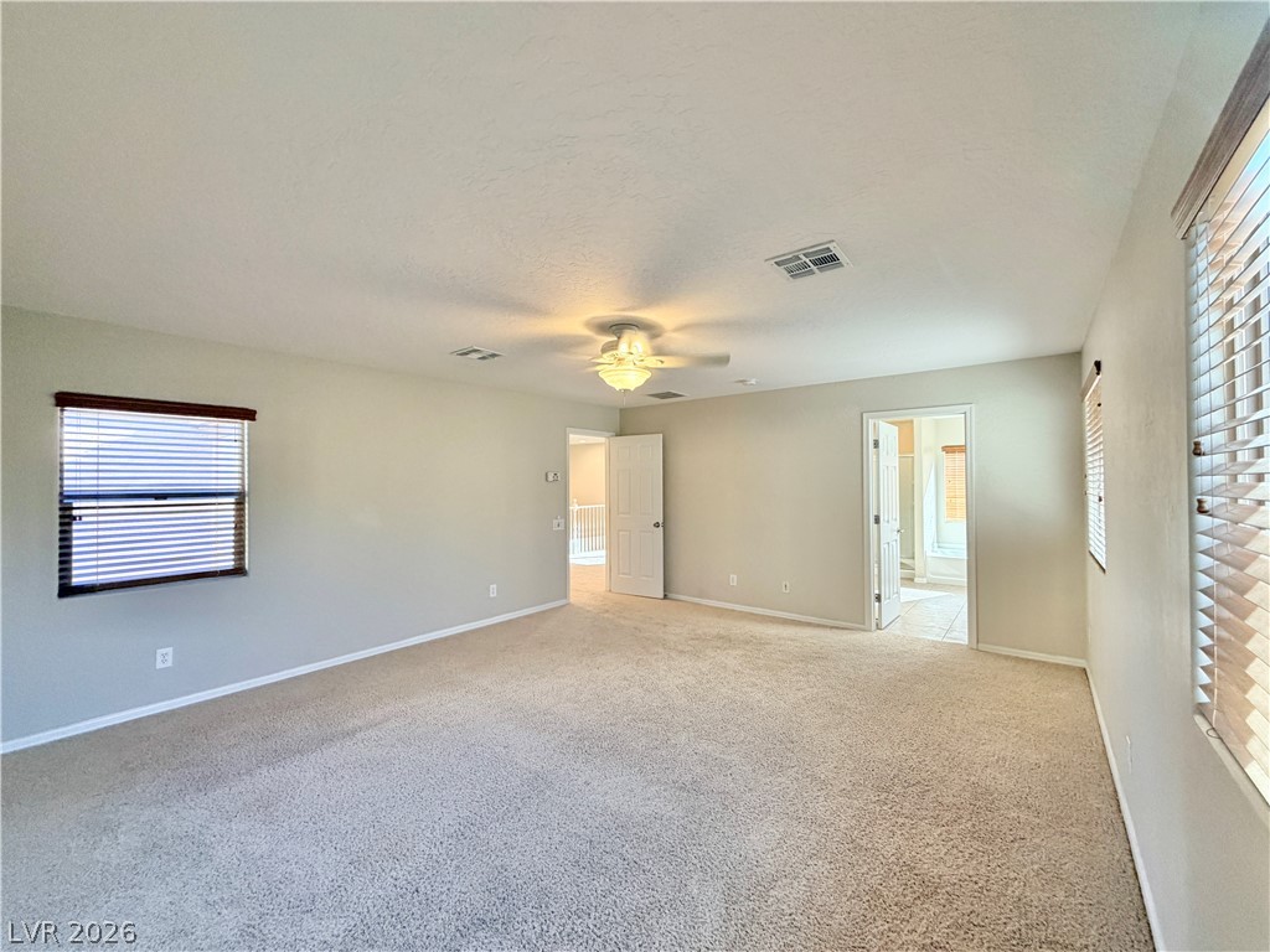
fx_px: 514
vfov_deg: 85.7
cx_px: 635
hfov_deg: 102.1
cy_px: 476
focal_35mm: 14
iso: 250
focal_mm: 2.22
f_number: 2.2
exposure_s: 1/60
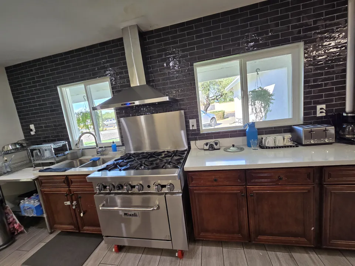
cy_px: 133
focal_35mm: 13
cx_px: 178
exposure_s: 1/60
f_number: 2.2
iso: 125
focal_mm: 2.2
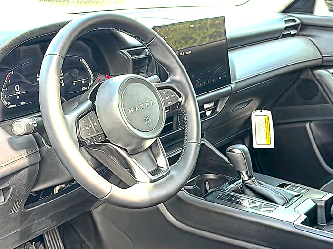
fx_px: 423
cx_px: 166
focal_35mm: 44
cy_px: 124
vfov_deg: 32.9
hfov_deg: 42.9
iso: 64
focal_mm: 6.86
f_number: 1.78
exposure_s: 1/95
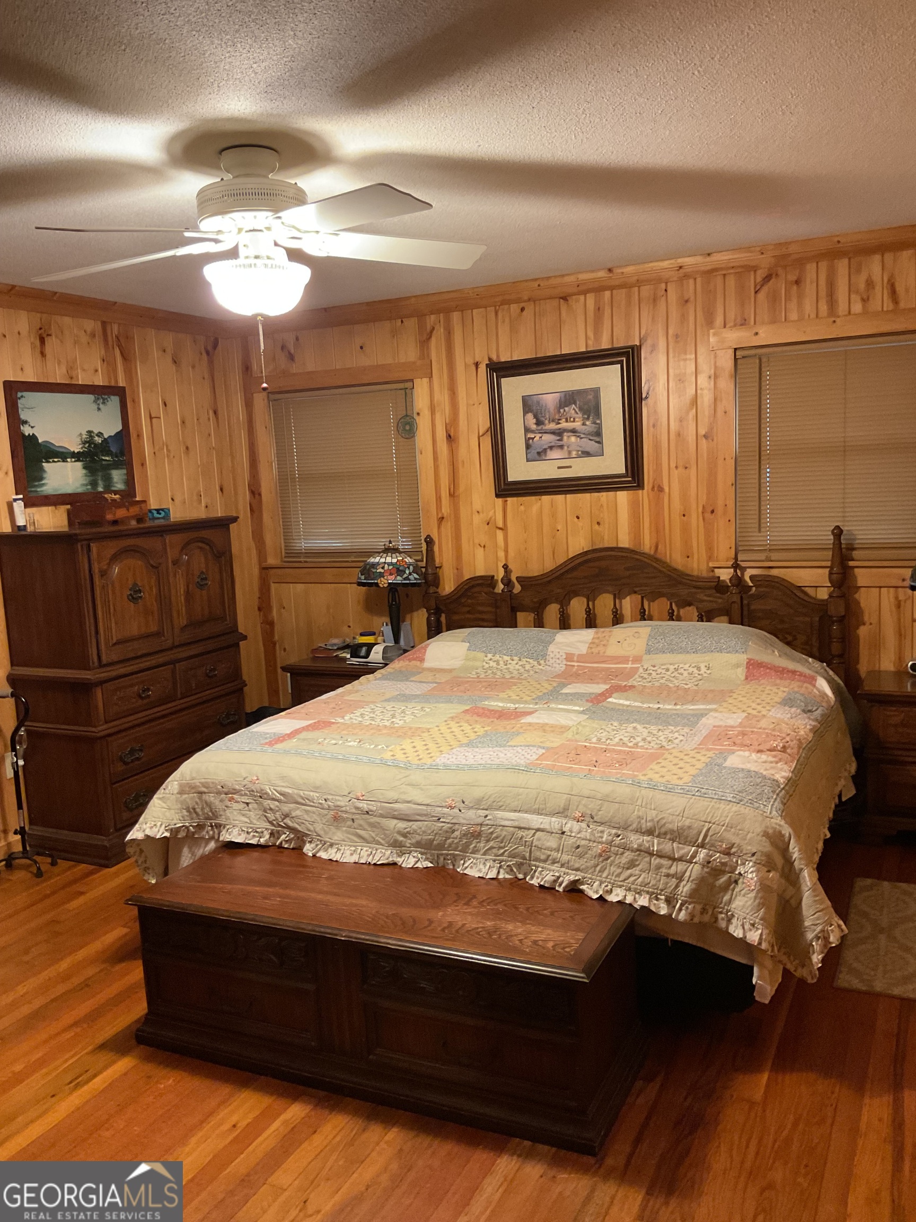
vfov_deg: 61.7
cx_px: 458
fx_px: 1023
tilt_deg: -7.5
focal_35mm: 29
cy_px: 611
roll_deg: +2.1
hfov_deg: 48.2
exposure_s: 1/40
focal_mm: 3
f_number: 1.8
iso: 200
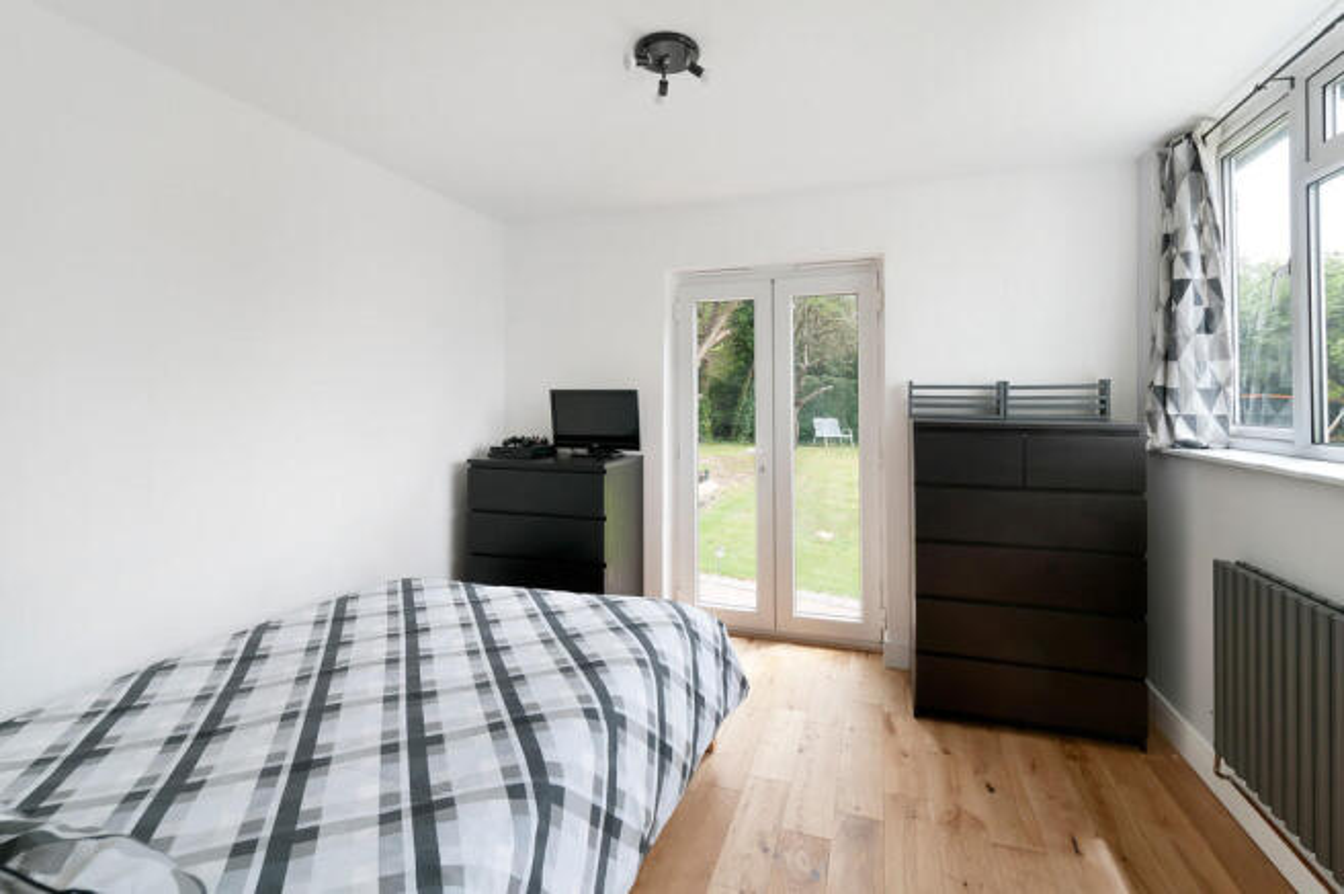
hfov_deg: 100.4
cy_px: 447
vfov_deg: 77.2
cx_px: 672
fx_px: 559
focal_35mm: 15
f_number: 8
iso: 320
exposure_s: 1/160
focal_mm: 10
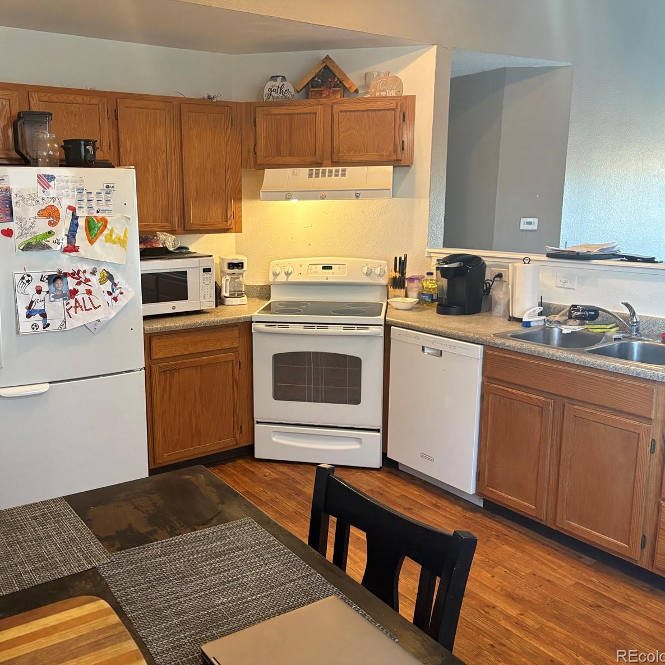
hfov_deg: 52.1
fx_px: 674
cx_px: 258
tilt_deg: -11.3
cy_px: 331
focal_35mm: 31
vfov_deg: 52.5
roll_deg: +0.2
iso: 250
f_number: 1.6
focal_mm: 5.96
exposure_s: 1/60
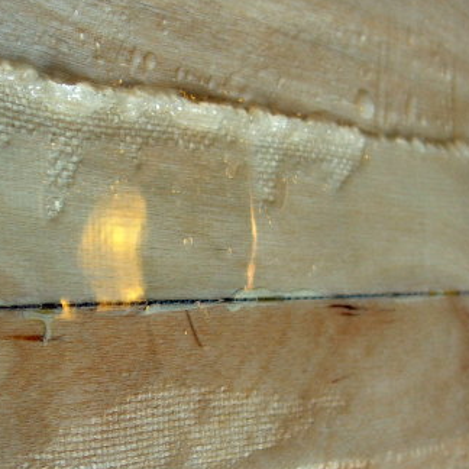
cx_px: 221
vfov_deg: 20.8
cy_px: 294
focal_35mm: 83
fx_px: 1272
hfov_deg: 20.9
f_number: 2.8
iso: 64
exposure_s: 1/32.7
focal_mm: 7.8
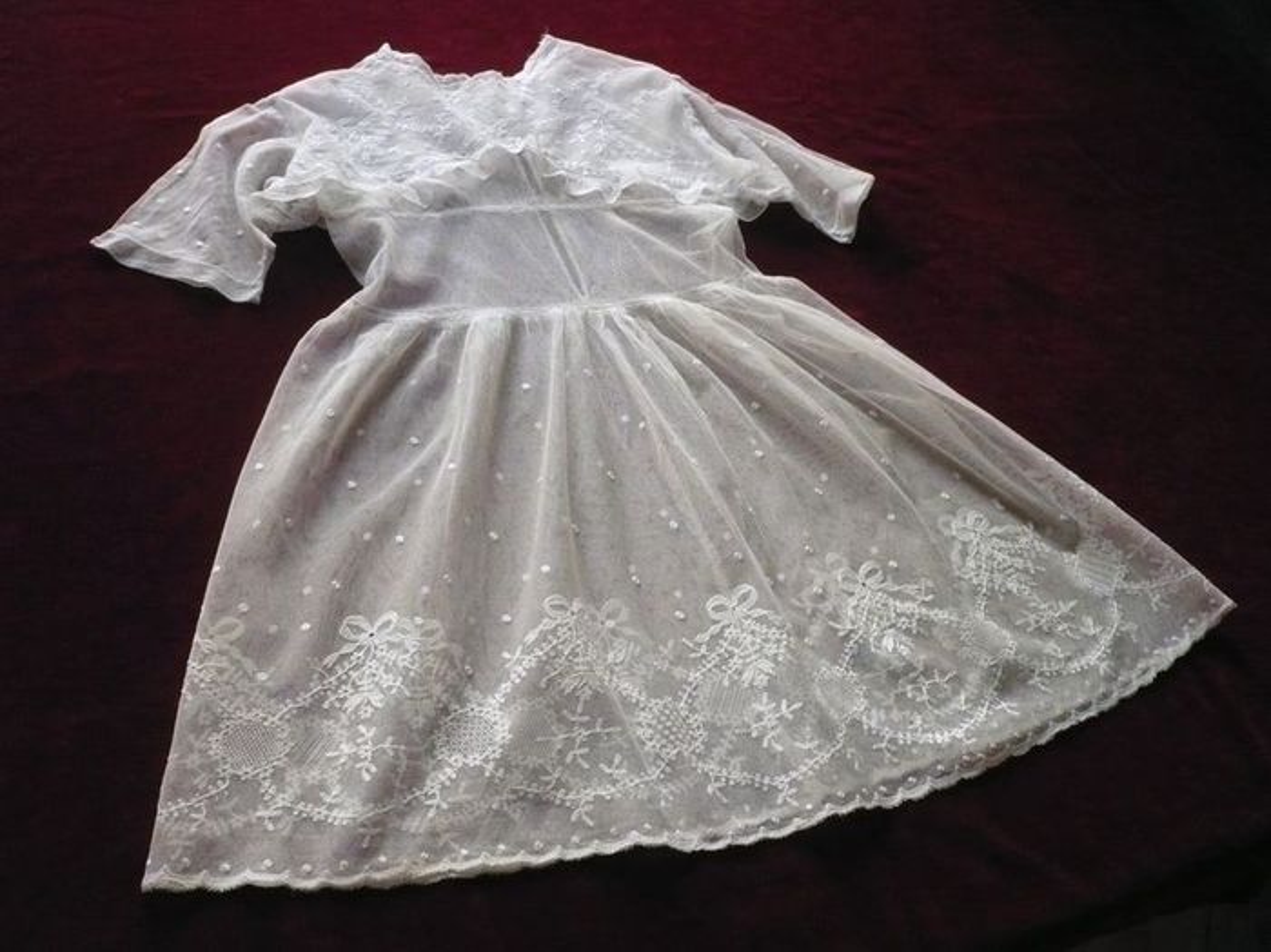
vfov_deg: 40.7
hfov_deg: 52.7
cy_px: 476
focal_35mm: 35
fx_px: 1284
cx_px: 636
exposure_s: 1/320
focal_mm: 5.8
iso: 400
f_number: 2.8
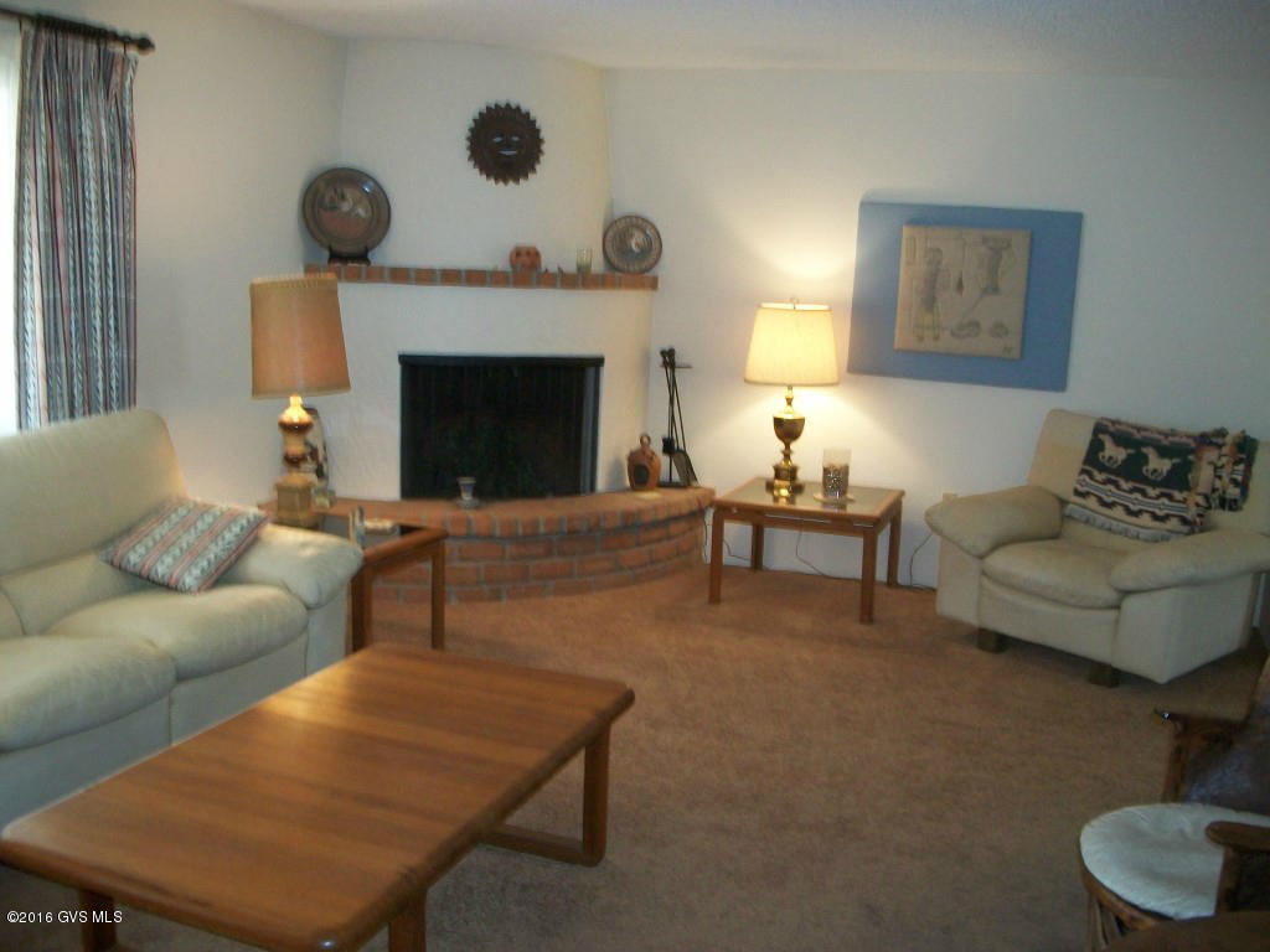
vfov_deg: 44.2
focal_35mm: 32
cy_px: 476
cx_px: 635
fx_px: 1174
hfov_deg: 56.8
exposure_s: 1/30
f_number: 2.9
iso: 160
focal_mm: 5.7
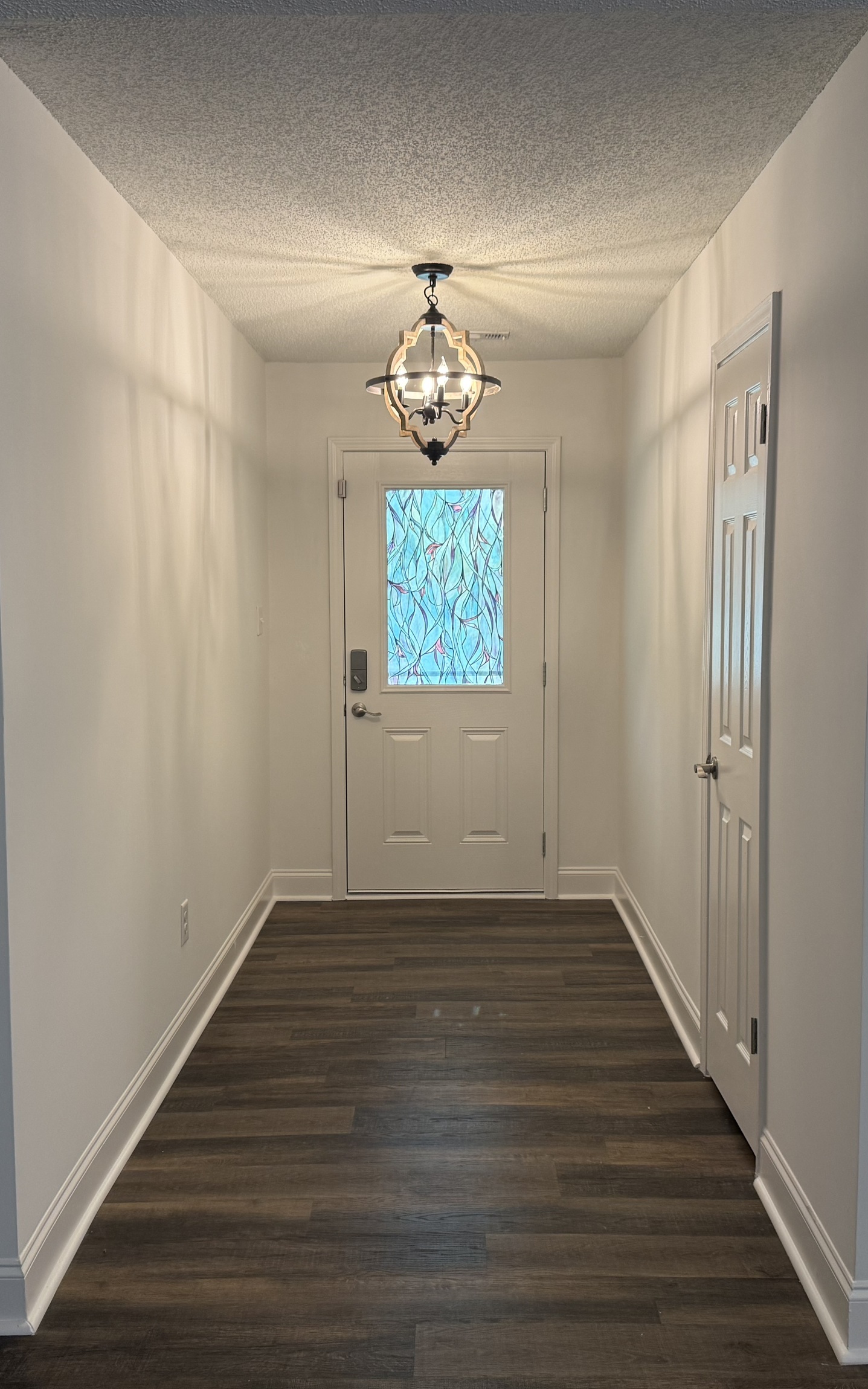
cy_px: 695
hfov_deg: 37.3
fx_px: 1287
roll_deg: -0.1
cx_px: 454
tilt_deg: -3.8
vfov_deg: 56.7
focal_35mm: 34
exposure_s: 1/60
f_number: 1.78
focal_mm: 6.76
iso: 160
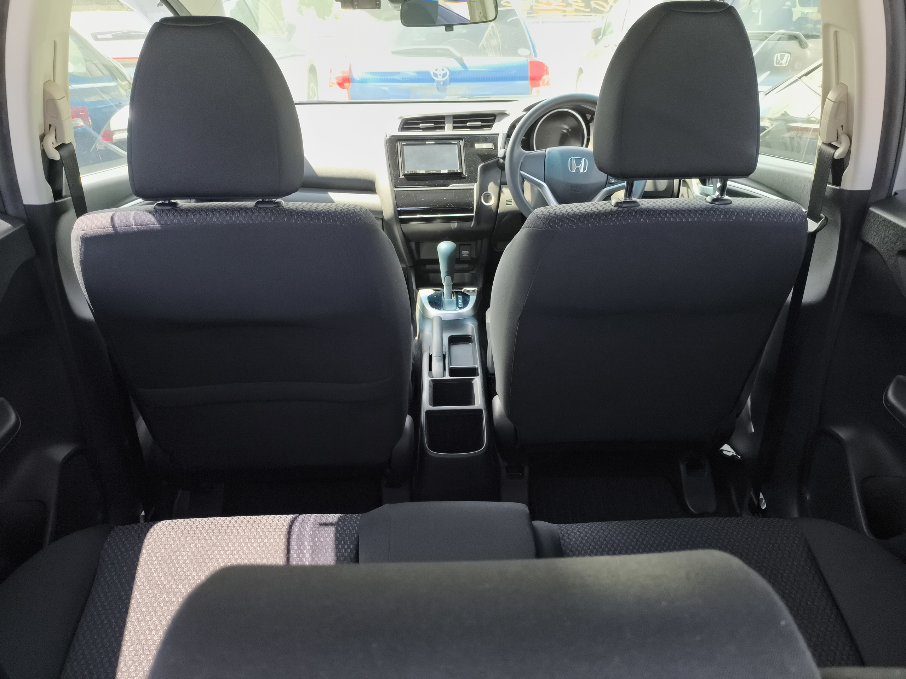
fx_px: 654
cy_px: 340
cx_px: 453
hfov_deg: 69.4
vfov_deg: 54.9
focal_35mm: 25
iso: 175
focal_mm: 4.71
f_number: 1.7
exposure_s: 1/120
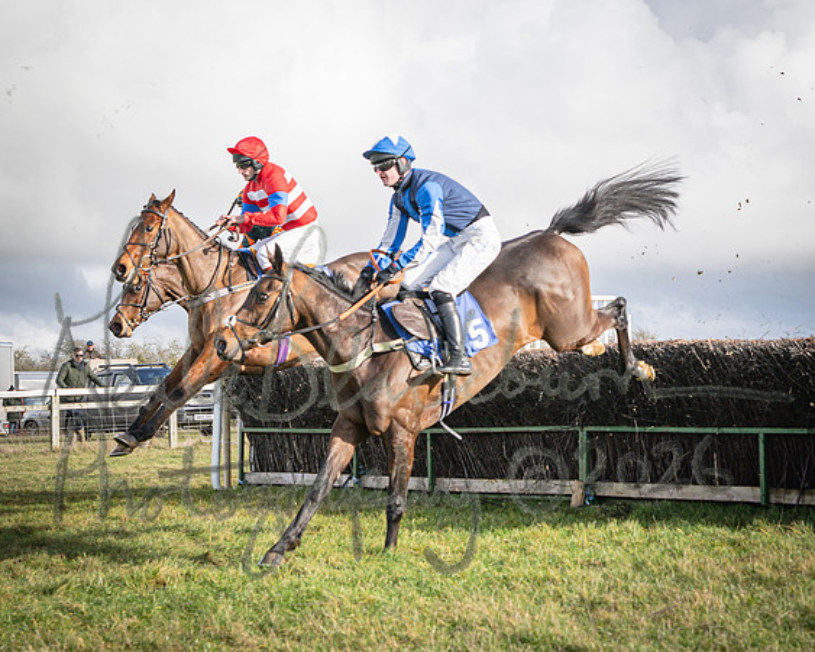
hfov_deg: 24.0
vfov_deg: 19.2
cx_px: 469
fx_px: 1918
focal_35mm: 80
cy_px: 190
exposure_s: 1/1250
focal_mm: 38
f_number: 4
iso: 200
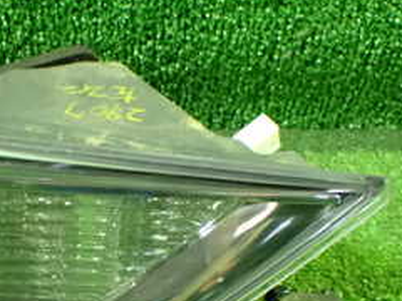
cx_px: 59
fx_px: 1045
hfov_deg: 21.4
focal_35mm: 90
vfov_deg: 16.2
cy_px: 273
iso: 1600
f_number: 2.5
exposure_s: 1/40
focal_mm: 6.37
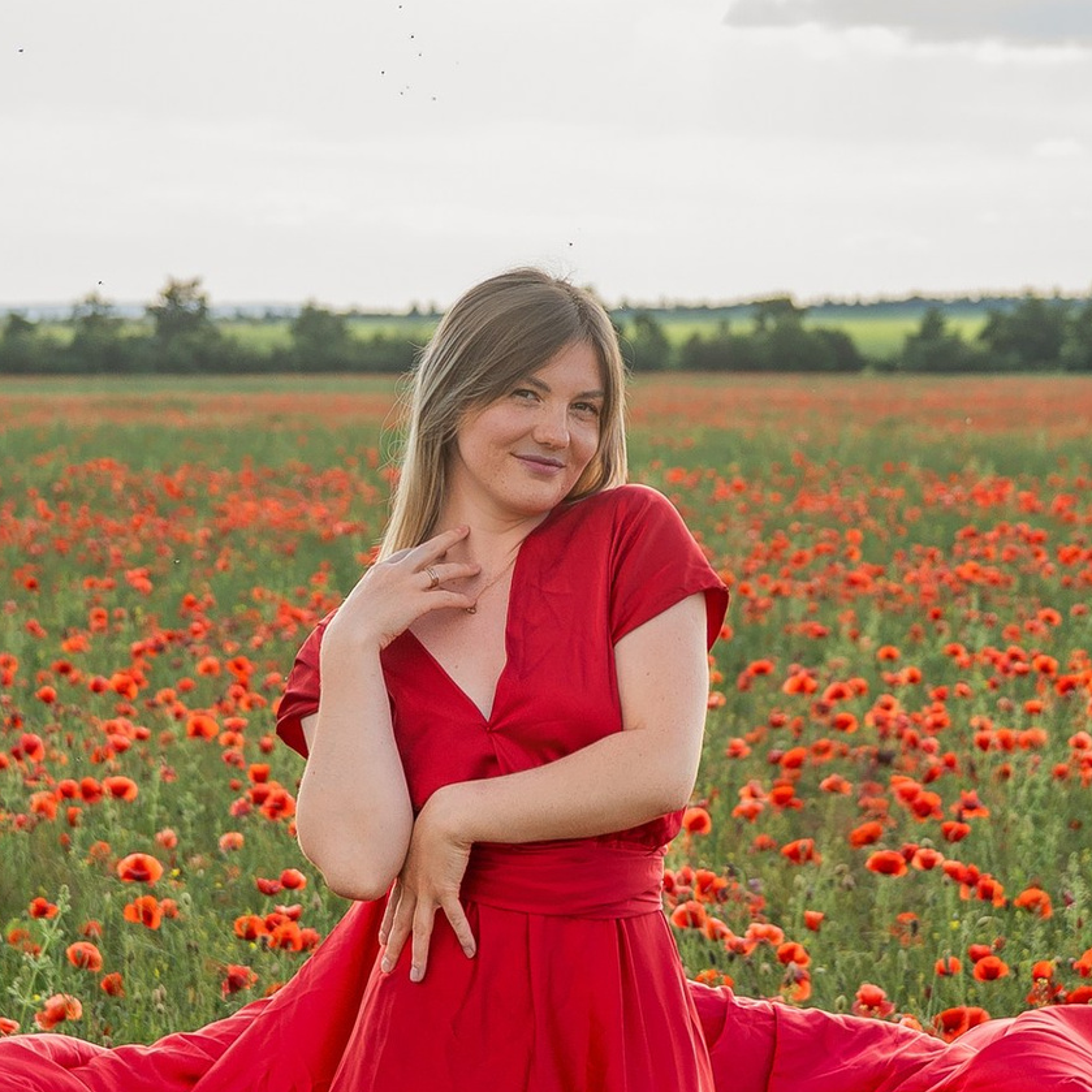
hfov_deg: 12.5
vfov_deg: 12.5
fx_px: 4997
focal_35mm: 140
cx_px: 596
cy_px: 540
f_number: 3.2
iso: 125
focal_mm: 36
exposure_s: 1/800
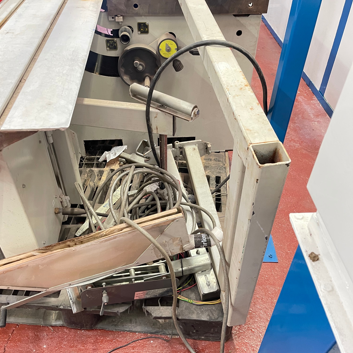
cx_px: 175
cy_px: 190
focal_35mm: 31
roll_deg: -1.2
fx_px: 358
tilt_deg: -42.0
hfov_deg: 52.5
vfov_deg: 52.5
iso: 500
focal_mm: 5.1
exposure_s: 1/33
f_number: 1.6
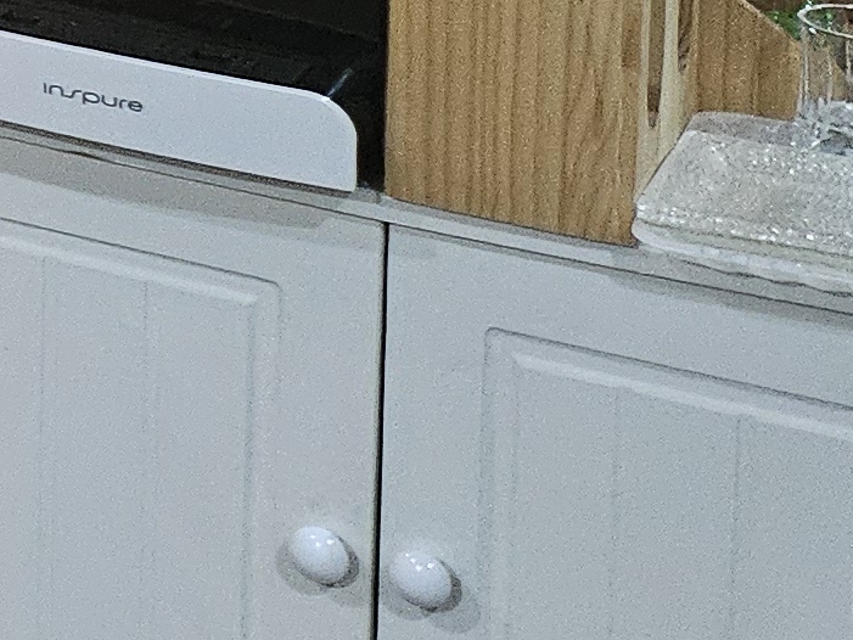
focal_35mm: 137
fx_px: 3377
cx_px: -1442
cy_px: -805
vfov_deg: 9.8
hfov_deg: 11.1
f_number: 1.8
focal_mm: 5
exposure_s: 1/60
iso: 800
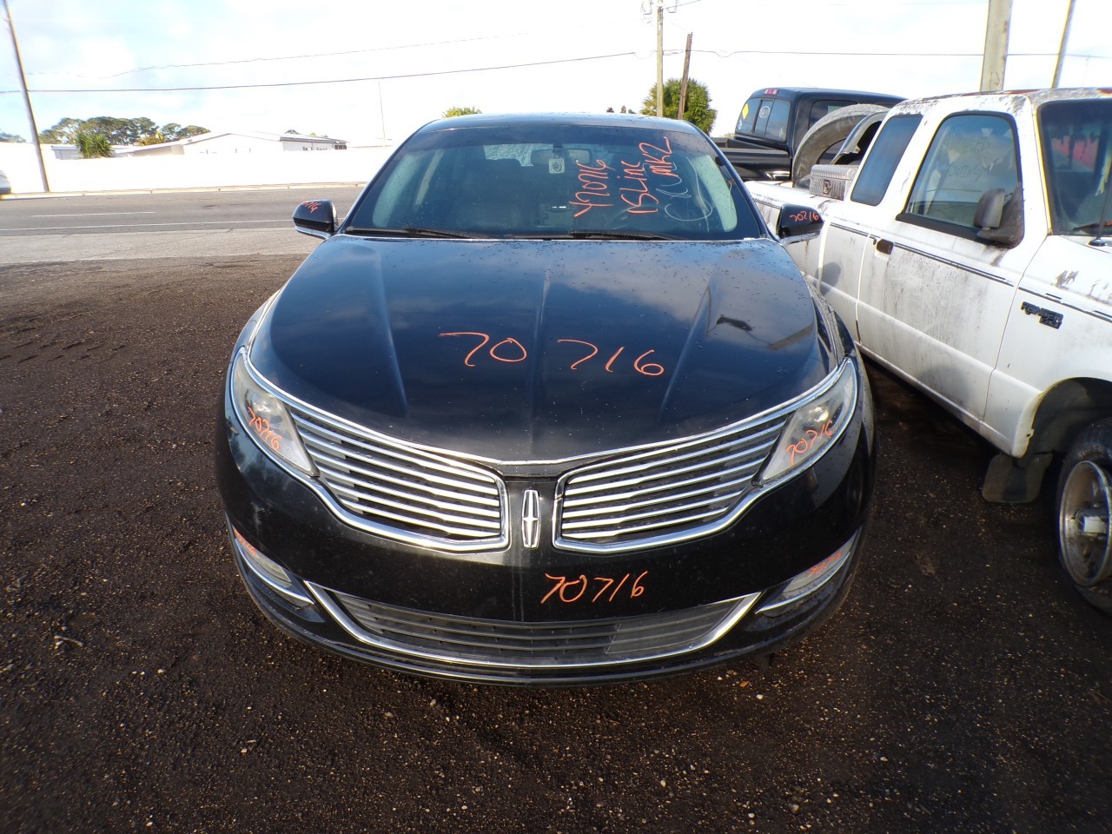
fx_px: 771
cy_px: 417
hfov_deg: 71.6
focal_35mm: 24
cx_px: 556
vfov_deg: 56.8
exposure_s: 1/200
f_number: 4.4
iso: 100
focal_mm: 4.3
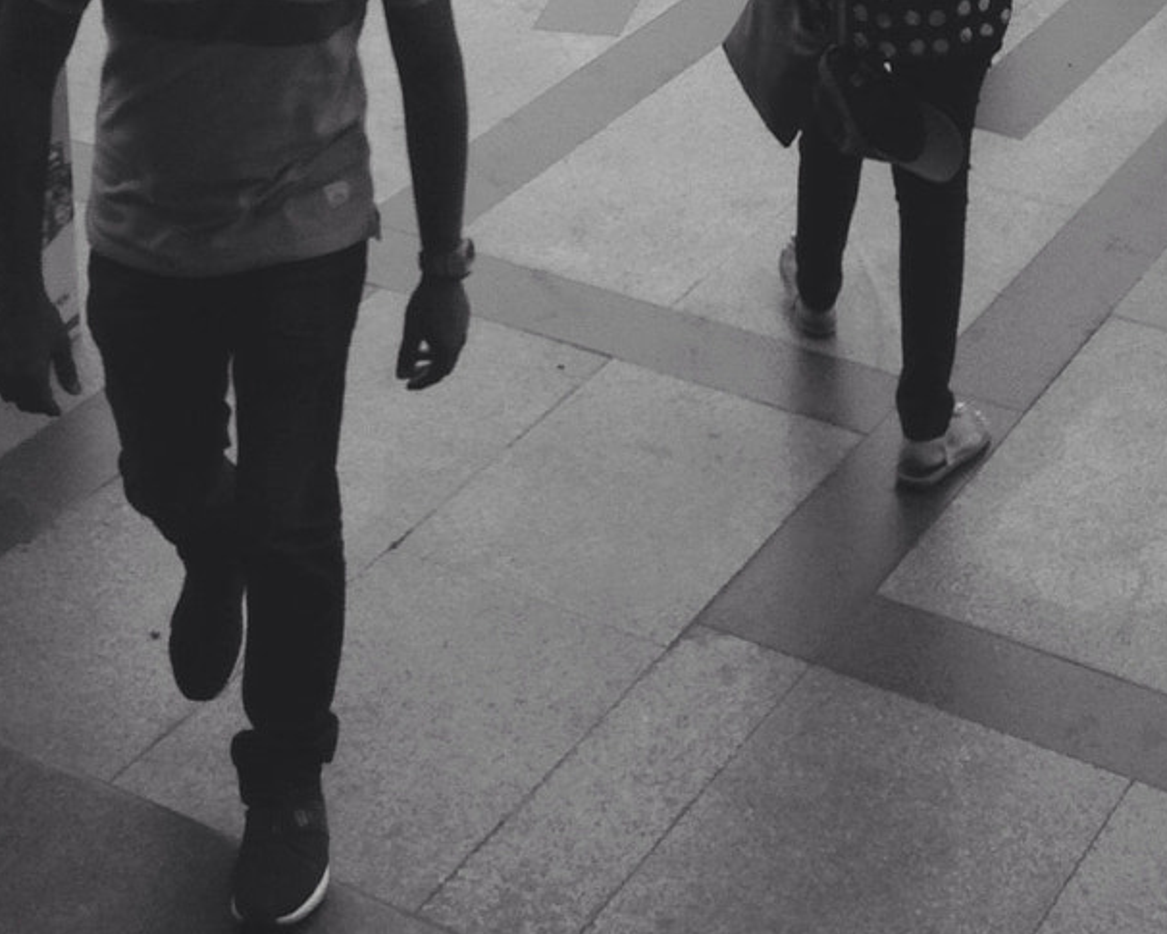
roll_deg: +1.1
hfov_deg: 22.5
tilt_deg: -16.0
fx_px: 2936
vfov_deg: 17.1
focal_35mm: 85
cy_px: -252
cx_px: 684
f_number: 2.4
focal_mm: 4.12
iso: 50
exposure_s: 1/763
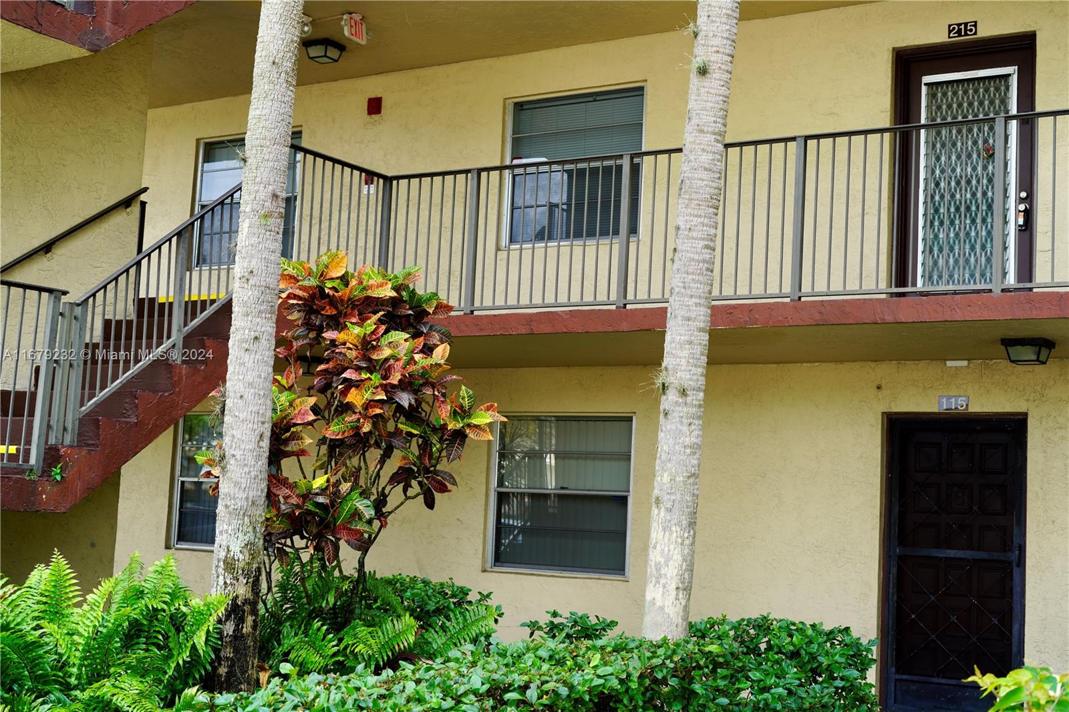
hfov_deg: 39.6
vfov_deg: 27.0
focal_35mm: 50
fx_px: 1484
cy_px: 356
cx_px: 534
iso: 100
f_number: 5
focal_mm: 50
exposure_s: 1/100
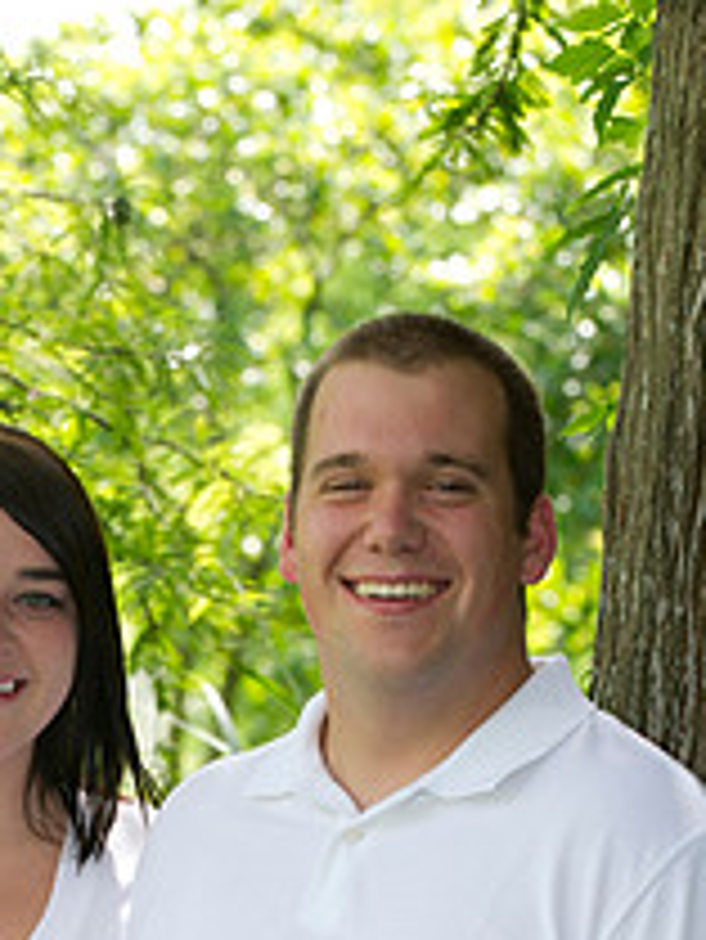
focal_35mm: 217
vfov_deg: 9.1
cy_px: 958
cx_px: 155
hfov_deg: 6.8
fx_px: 5895
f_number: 5
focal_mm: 105
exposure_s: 1/100
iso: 320
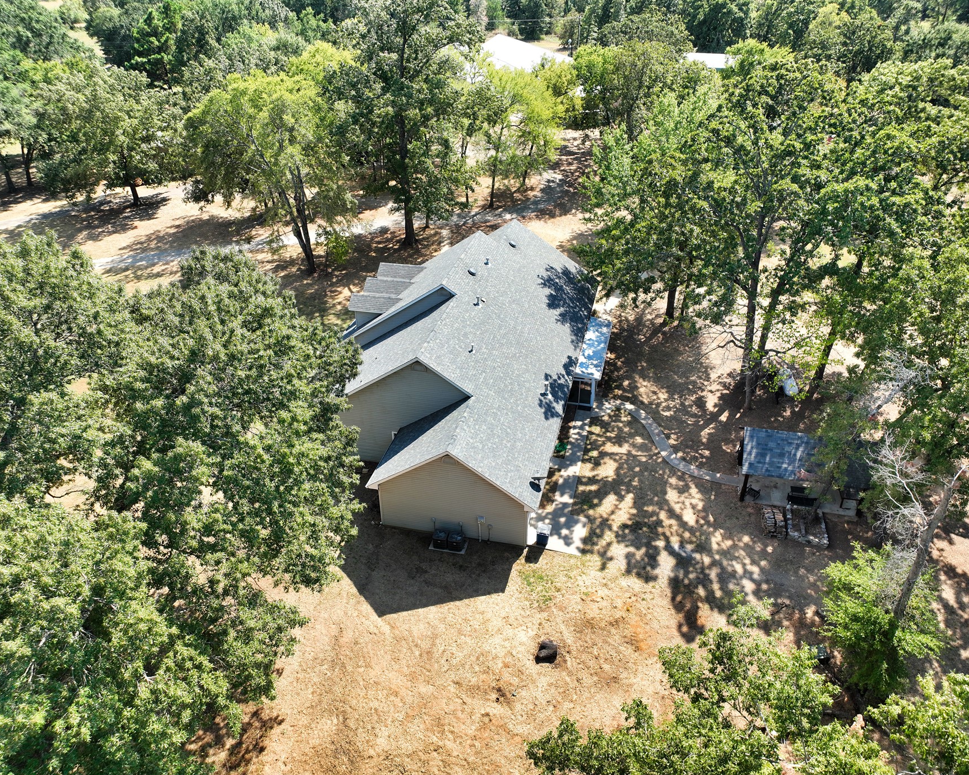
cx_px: 496
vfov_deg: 54.9
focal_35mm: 26
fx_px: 746
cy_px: 400
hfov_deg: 66.0
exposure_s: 1/640
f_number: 2.8
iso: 100
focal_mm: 12.3
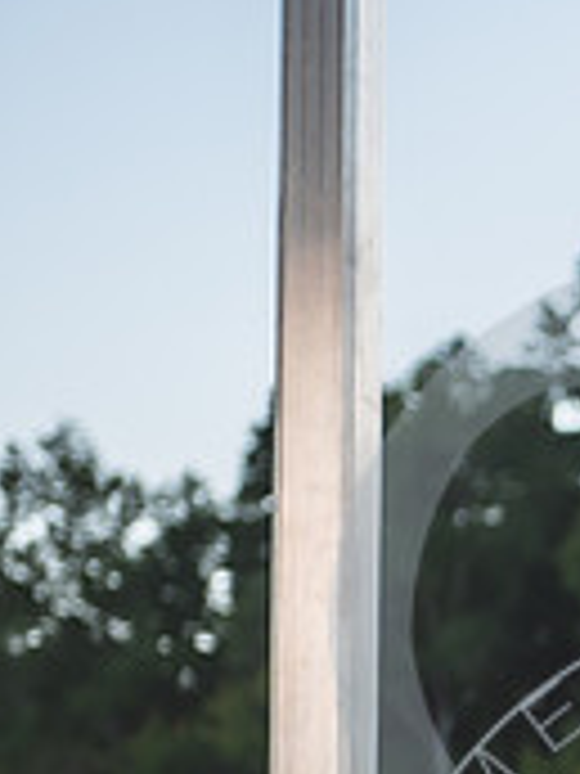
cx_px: 1035
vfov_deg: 8.6
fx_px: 5116
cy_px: 677
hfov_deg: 6.4
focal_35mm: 229
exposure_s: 1/250
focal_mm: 70
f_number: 2.8
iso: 100
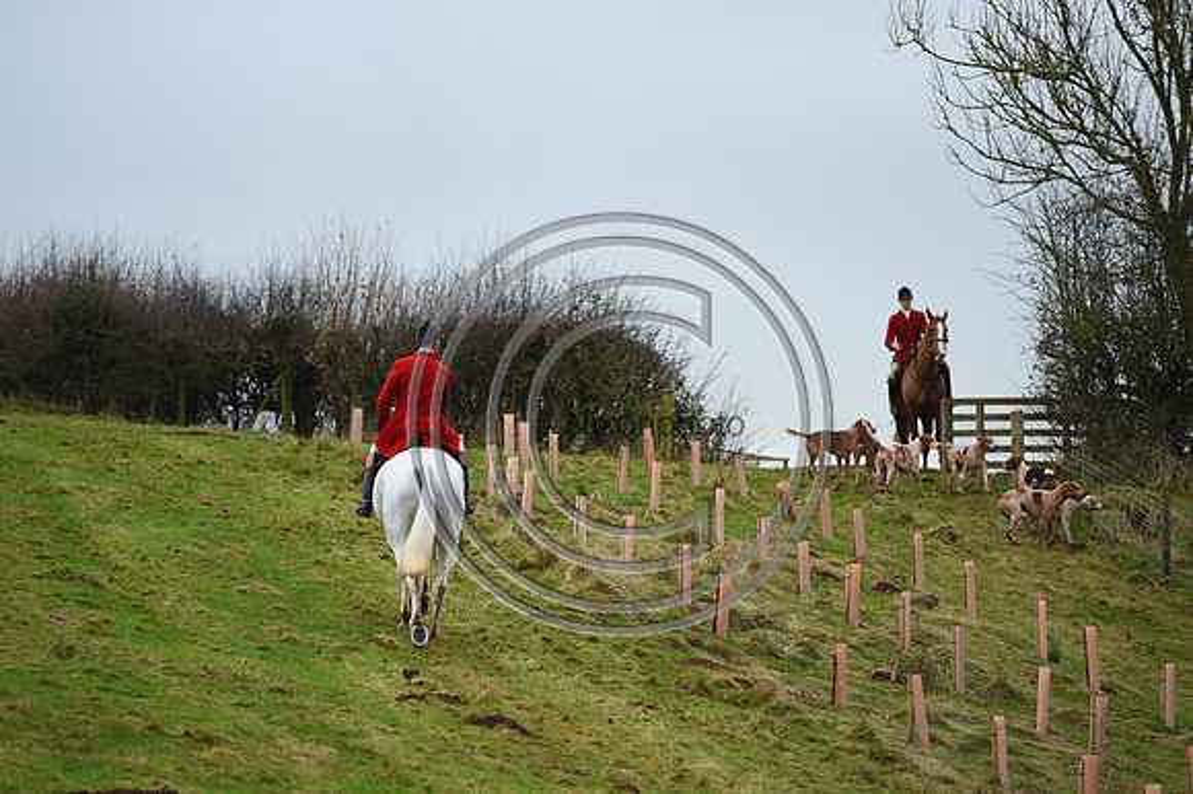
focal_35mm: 200
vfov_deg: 6.9
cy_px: 397
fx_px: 6624
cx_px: 596
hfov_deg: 10.3
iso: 1250
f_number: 3.5
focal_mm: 200
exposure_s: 1/1000
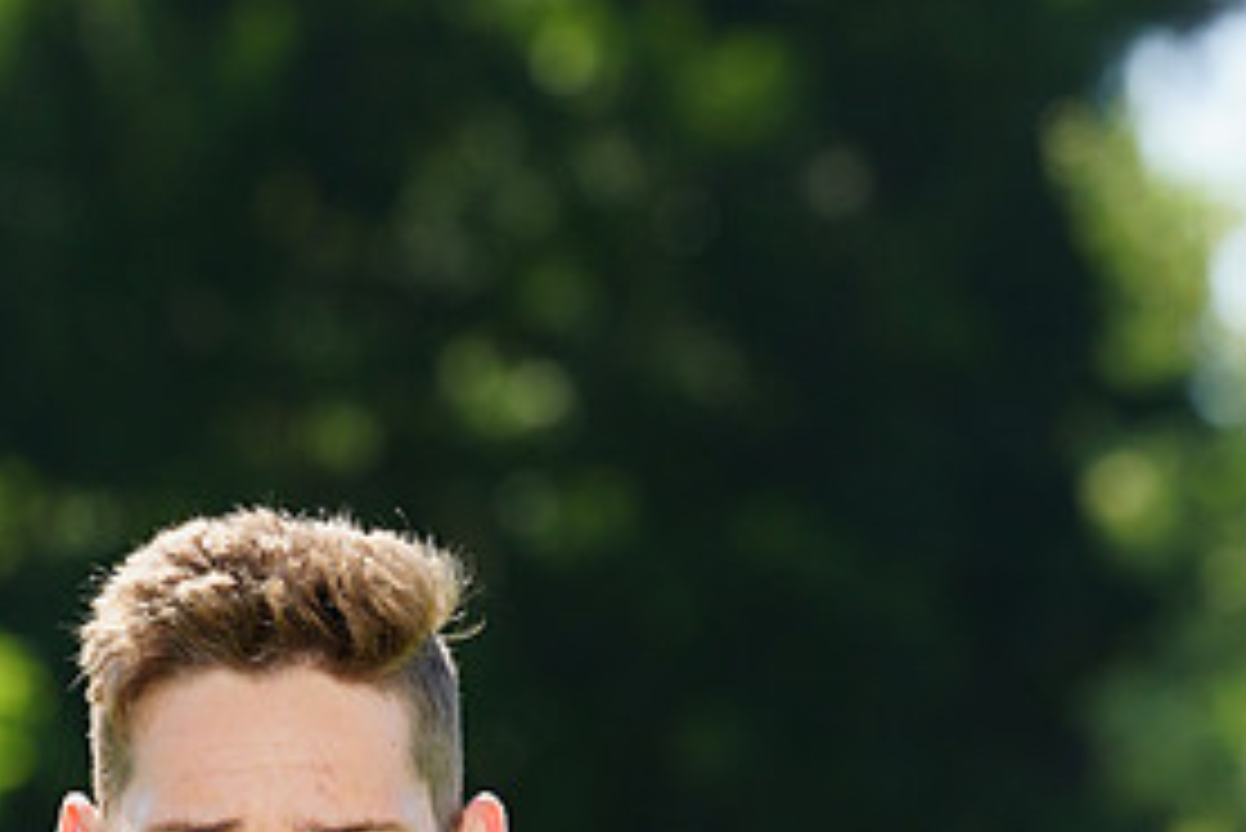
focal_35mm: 622
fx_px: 21538
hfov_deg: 3.3
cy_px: 1255
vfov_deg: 2.2
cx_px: 418
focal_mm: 297
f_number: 10
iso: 200
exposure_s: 1/200
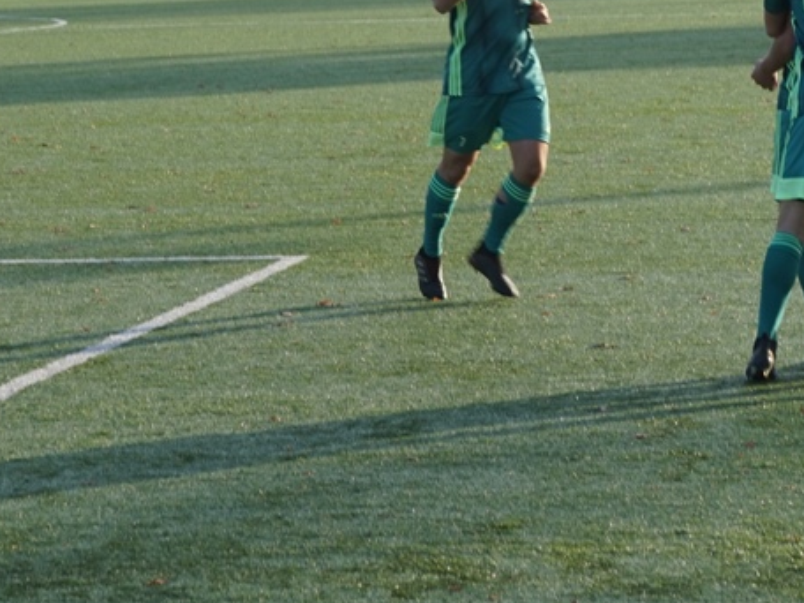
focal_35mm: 177
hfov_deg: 11.2
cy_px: 71
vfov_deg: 8.4
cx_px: 485
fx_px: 4111
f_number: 6.3
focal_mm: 55
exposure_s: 1/200
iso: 100
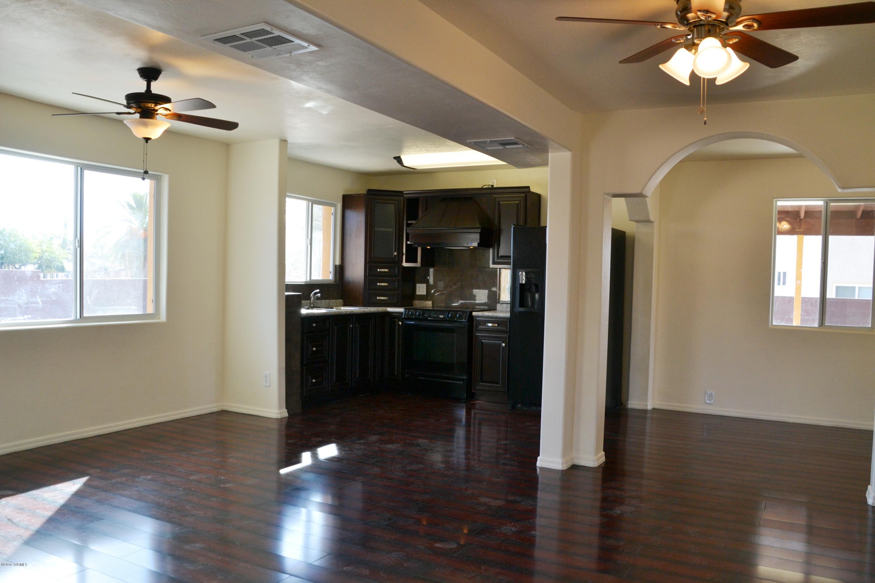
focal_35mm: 30
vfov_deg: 43.6
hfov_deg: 61.9
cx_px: 438
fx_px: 729
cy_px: 292
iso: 360
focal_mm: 20
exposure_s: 1/125
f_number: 5.6
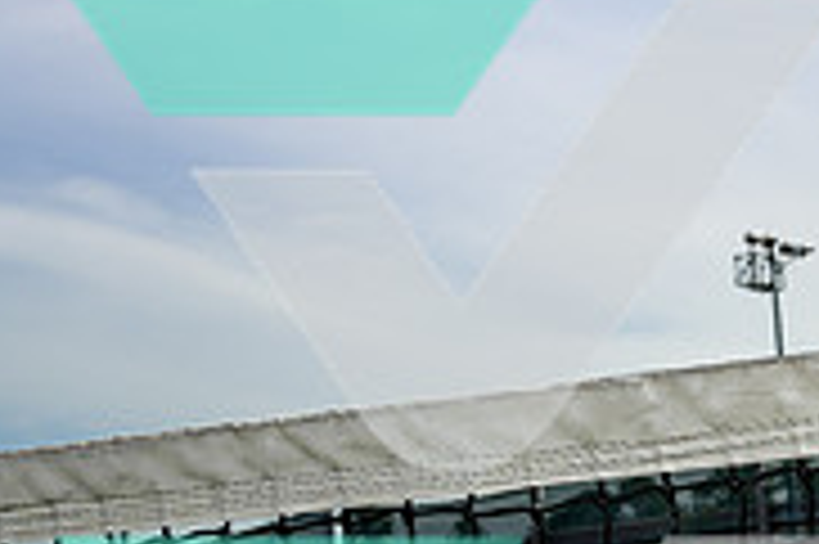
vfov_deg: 16.4
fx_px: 1887
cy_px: 232
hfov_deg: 20.9
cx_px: 1215
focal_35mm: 83
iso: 100
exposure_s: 1/125
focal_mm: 26
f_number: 8
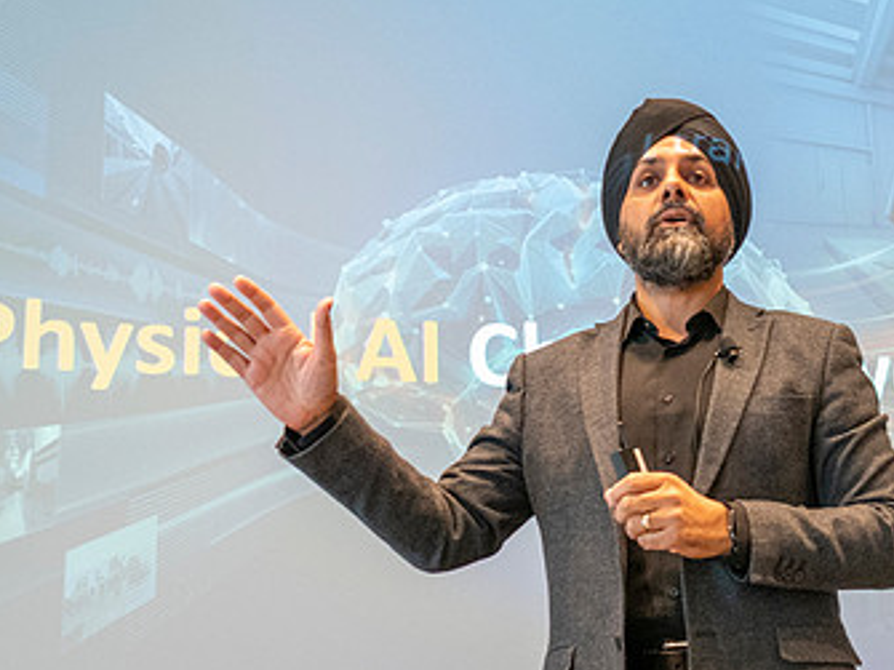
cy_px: 492
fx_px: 1549
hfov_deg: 31.4
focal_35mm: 60
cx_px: 707
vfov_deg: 24.2
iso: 3200
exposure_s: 1/100
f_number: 3.8
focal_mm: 24
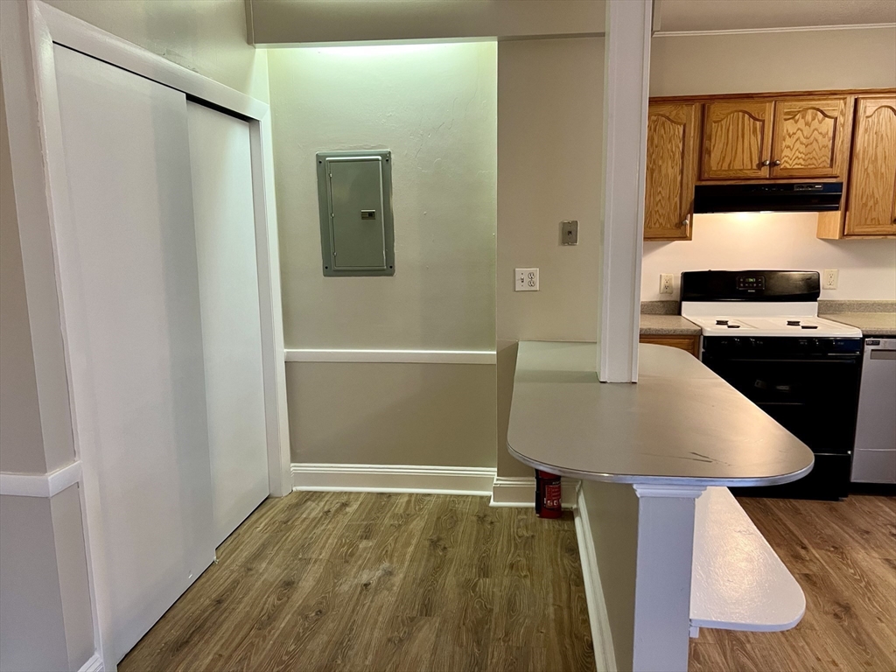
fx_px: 673
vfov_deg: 53.1
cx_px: 448
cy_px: 336
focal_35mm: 26
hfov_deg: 67.3
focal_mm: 5.7
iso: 160
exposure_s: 1/60
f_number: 1.5
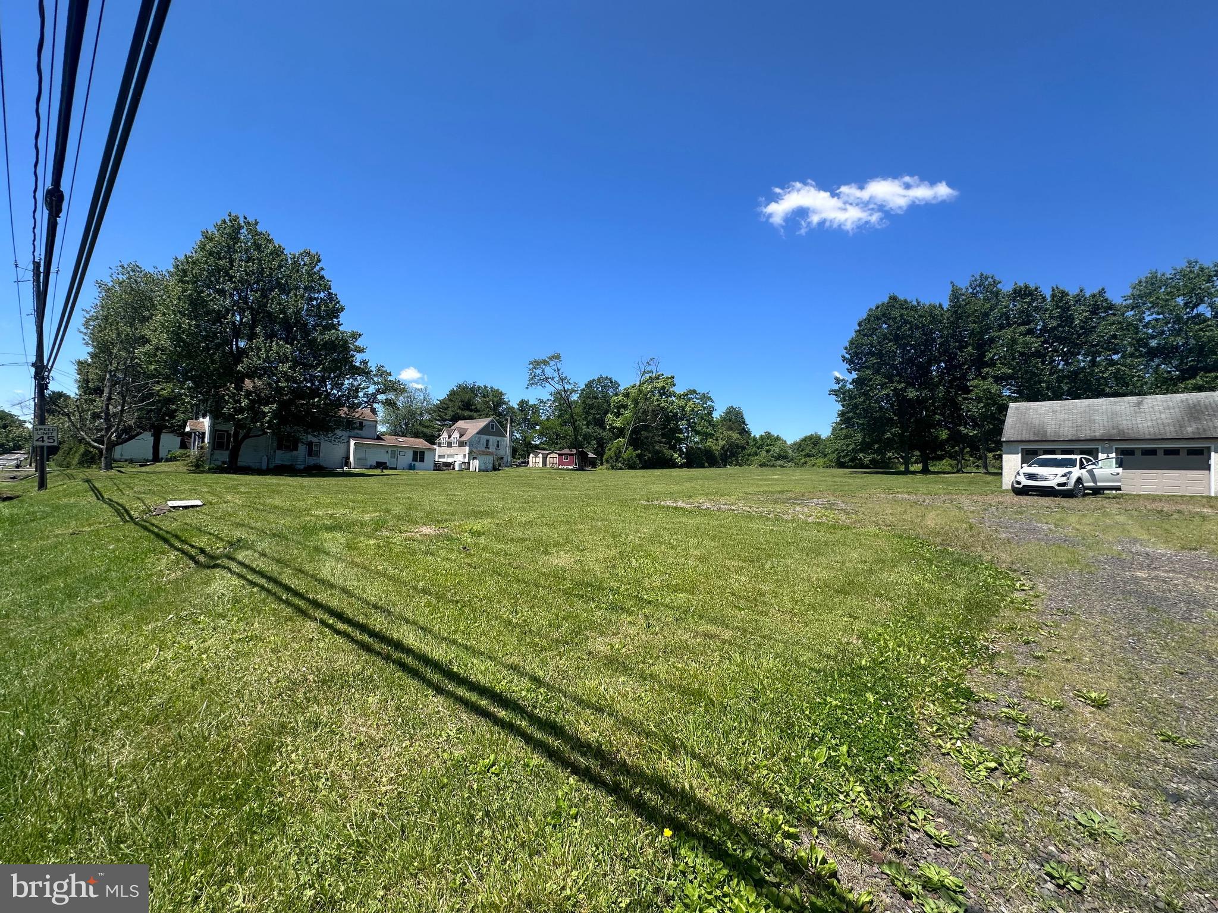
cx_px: 609
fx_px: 493
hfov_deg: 102.1
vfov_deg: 85.7
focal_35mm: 14
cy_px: 456
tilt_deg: +3.8
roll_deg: -2.7
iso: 40
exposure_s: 1/1473
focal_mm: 2.22
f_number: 2.2
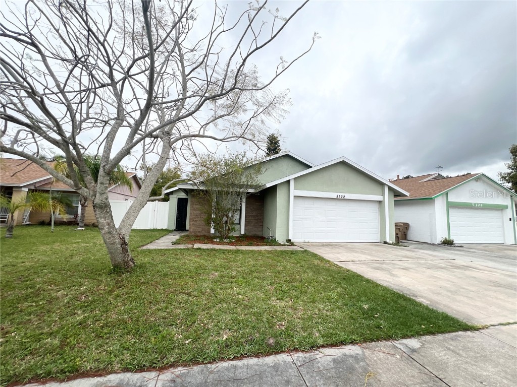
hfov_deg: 106.2
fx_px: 194
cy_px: 194
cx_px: 258
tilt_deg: +6.2
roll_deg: -1.2
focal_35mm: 13
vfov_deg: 89.9
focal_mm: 1.57
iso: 32
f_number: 1.8
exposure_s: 1/1325
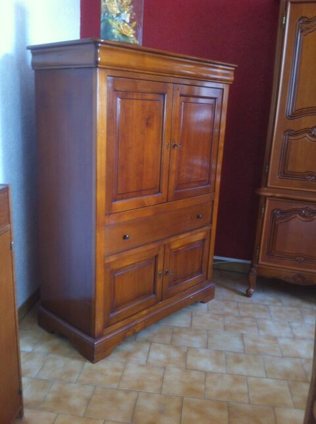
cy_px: 212
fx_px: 427
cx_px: 158
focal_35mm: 35
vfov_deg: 52.7
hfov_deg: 40.6
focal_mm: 3.85
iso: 125
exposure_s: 1/15
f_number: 2.8
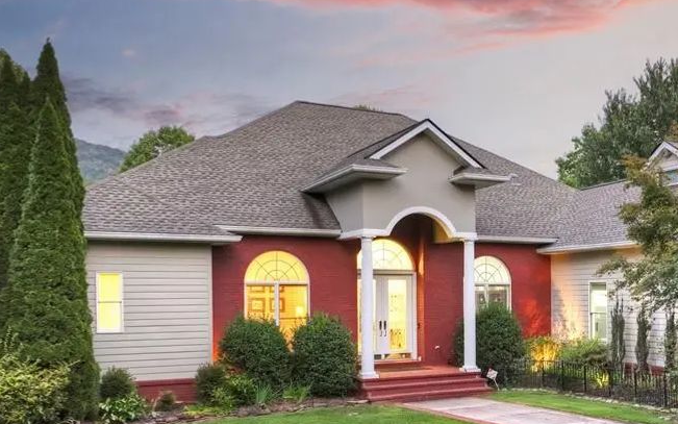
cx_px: 480
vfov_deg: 31.5
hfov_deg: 48.0
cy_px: 310
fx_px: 739
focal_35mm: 40
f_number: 2.8
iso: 170
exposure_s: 1/15
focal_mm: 12.3
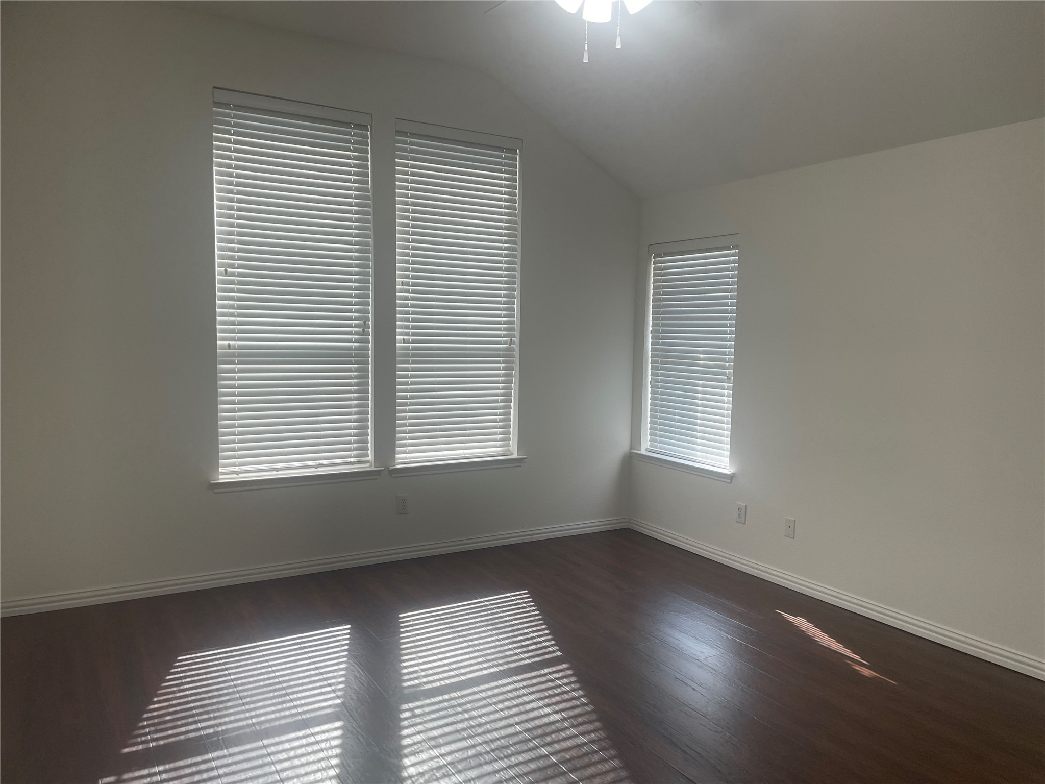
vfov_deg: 53.1
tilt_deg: -4.1
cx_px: 522
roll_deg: +0.1
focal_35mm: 26
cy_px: 392
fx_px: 785
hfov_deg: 67.3
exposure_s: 1/120
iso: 50
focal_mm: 4.2
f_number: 1.6
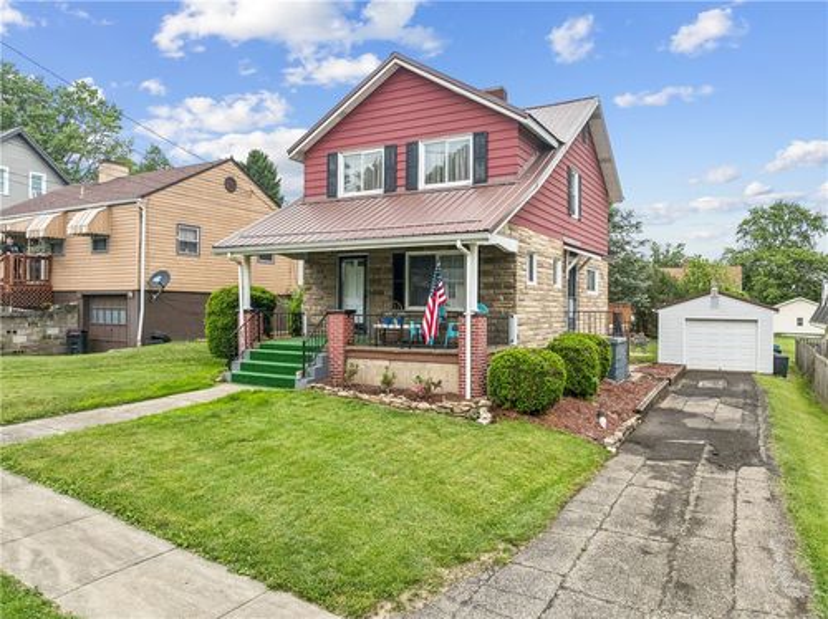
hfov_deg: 71.6
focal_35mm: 24
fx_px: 574
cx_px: 414
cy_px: 310
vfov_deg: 56.7
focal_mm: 12.3
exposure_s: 1/240
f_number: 2.8
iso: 260
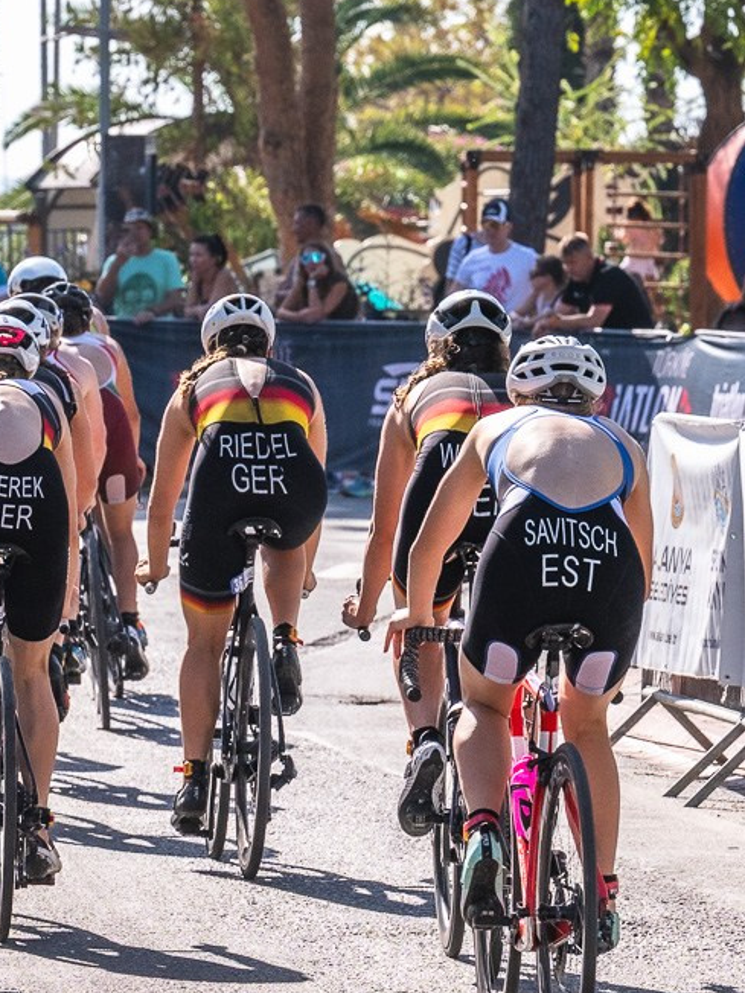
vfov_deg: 5.6
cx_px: -35
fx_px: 10130
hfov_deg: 4.2
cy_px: 557
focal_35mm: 353
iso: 640
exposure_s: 1/2000
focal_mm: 125
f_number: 7.1
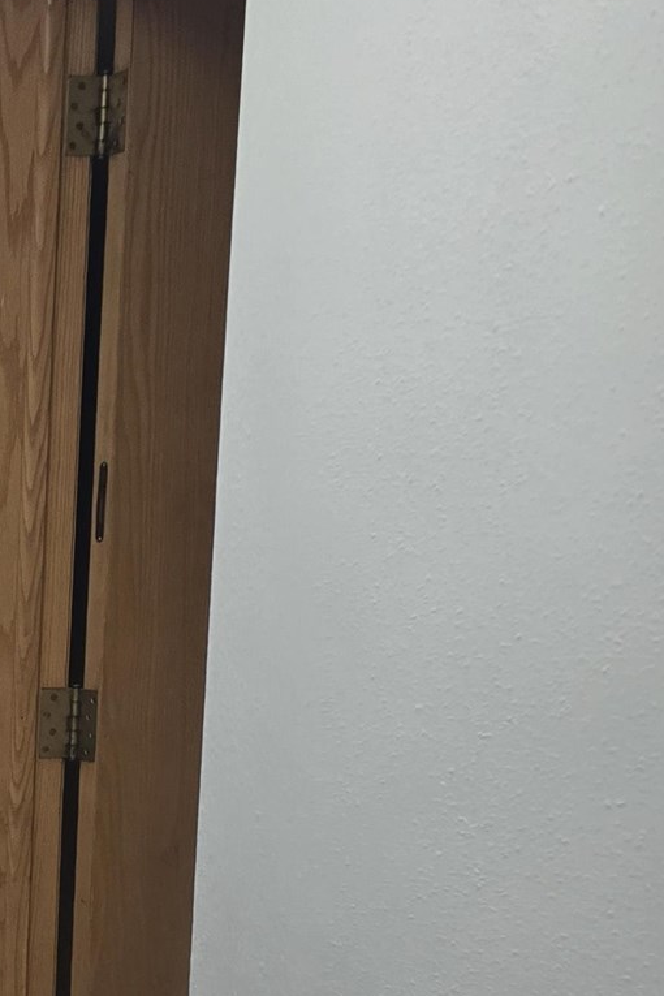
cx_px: -439
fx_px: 1992
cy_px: 876
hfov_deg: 16.5
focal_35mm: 72
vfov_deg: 27.2
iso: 400
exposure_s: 1/120
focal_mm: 6.3
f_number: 1.7
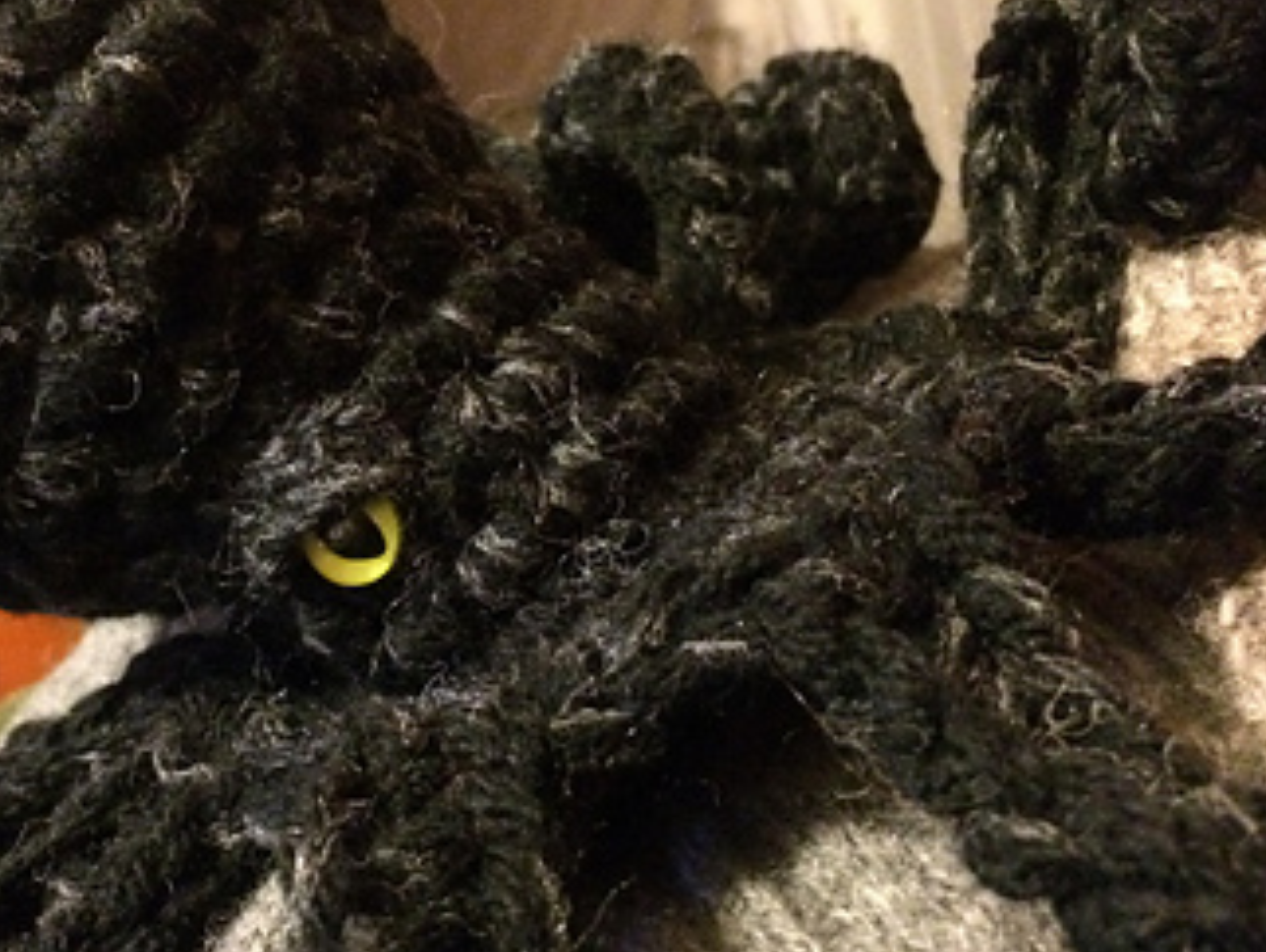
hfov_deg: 41.4
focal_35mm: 45
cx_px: 397
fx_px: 1647
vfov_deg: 32.2
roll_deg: +16.5
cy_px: 474
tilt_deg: -14.7
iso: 2000
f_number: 2.2
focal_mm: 4.15
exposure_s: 1/17
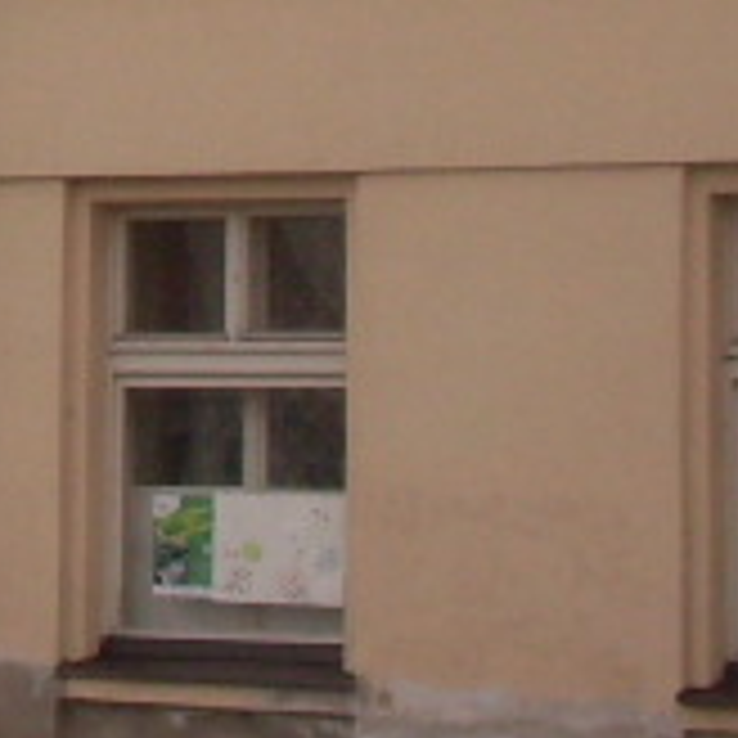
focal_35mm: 210
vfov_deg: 8.0
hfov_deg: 7.9
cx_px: -891
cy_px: -616
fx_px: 5065
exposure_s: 1/250
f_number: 8.4
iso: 80
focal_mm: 6.3
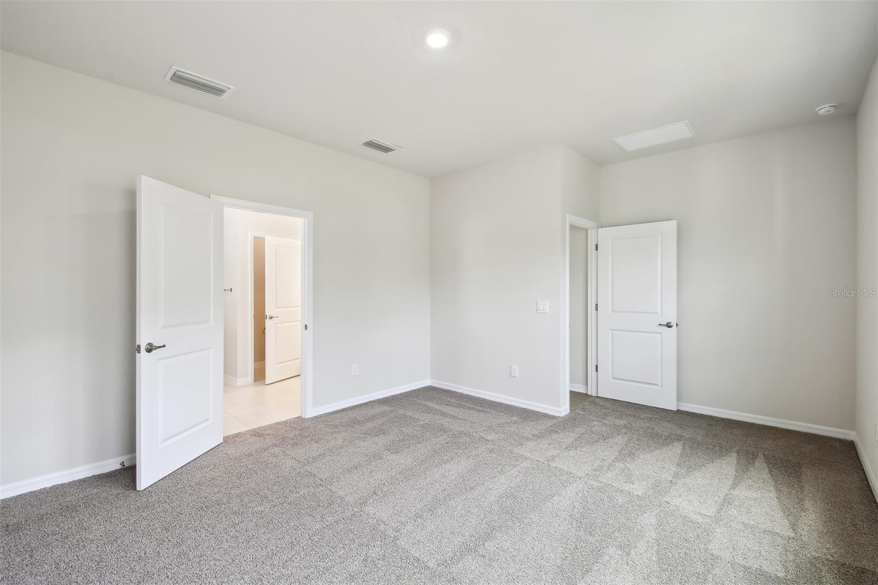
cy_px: 292
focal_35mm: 15
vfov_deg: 77.3
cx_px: 439
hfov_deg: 100.4
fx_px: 366
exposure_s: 1/20
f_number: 7.1
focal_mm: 10
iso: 100
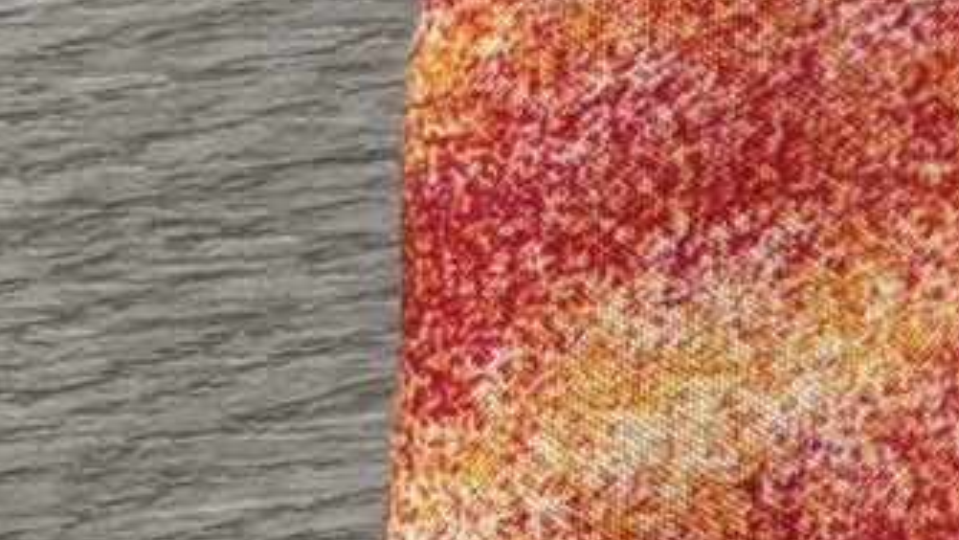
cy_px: -1261
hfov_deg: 8.6
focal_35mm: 217
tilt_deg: -82.8
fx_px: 5519
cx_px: 2656
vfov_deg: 5.2
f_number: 1.6
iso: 100
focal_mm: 5.96
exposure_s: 1/100
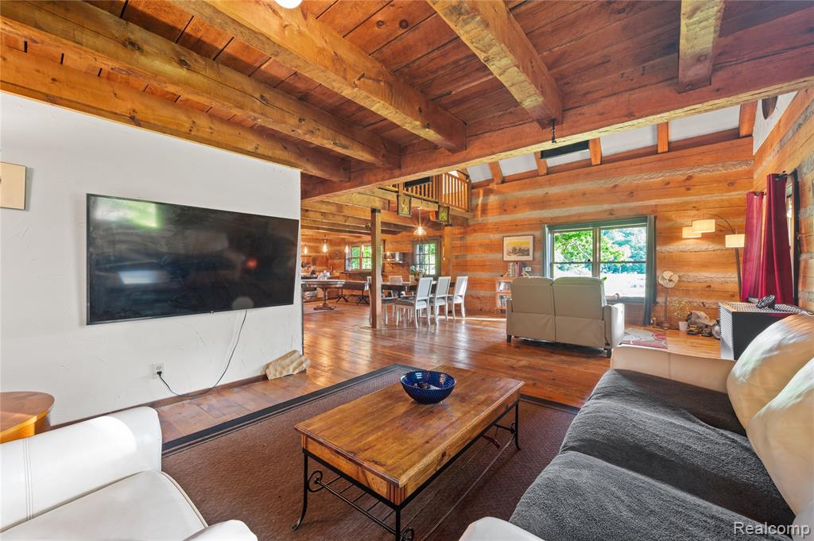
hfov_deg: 104.3
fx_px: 316
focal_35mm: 14
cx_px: 407
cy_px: 270
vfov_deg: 81.1
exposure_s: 13
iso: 100
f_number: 11
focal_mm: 14
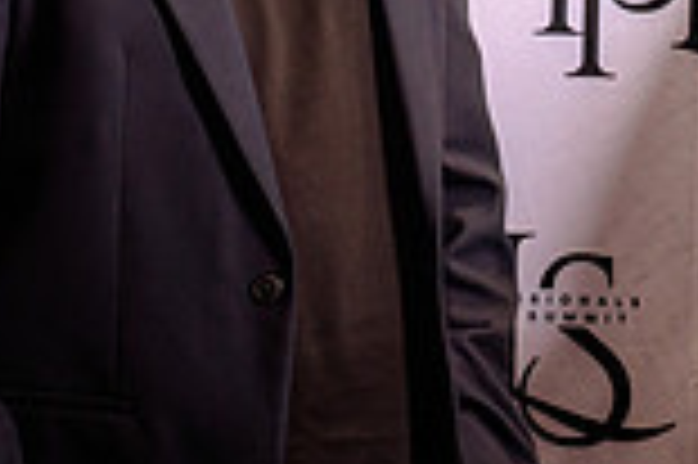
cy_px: -59
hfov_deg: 12.7
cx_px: 714
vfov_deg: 8.5
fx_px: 3099
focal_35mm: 160
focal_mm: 37
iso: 1600
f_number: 5
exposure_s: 1/125
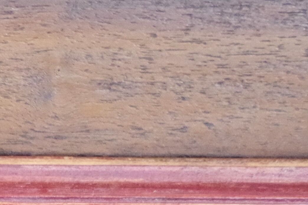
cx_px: -380
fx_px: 1719
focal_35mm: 201
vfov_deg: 6.5
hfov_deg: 9.3
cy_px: 500
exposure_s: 1/60
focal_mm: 26.25
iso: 3200
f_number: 4
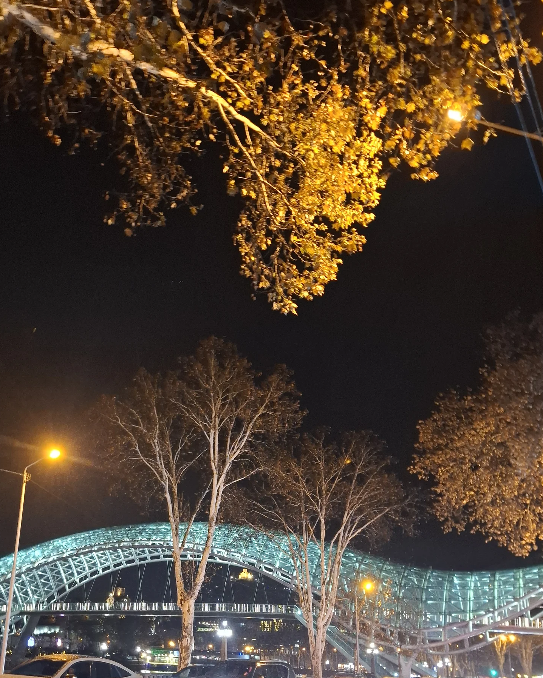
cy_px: 465
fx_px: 643
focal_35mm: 32
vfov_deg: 54.2
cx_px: 204
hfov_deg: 45.4
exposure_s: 1/25
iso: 640
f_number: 1.8
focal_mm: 5.54
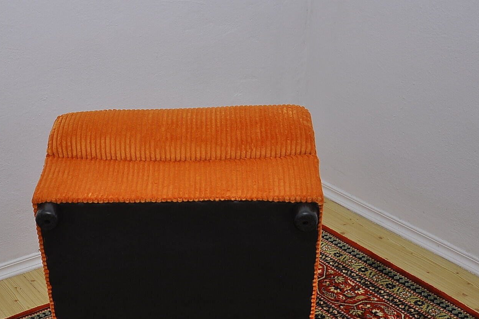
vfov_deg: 22.4
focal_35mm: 60
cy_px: 248
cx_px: 181
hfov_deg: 33.4
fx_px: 795
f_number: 4
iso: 200
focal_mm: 25
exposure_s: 1/200
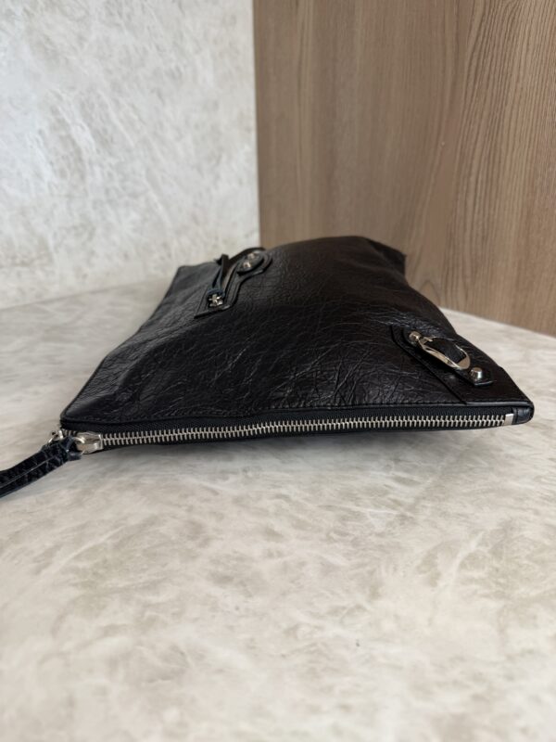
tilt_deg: -23.5
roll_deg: +1.2
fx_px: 514
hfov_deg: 56.8
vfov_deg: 71.6
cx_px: 278
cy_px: 371
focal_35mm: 24
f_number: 1.78
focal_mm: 6.76
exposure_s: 1/120
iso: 80
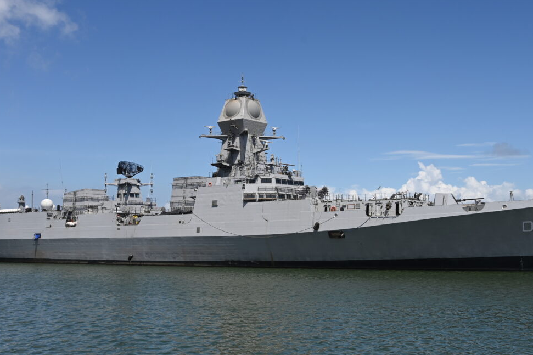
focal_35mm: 43
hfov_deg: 45.3
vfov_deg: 31.2
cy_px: 195
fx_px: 636
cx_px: 308
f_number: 8
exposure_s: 1/1000
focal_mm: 29
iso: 250
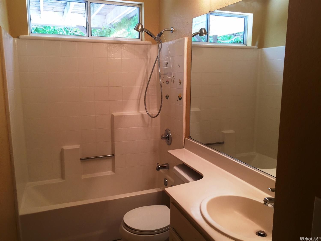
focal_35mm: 29
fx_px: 269
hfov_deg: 61.7
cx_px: 160
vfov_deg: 48.2
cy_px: 120
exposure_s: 1/60
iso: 40
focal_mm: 4.15
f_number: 2.2
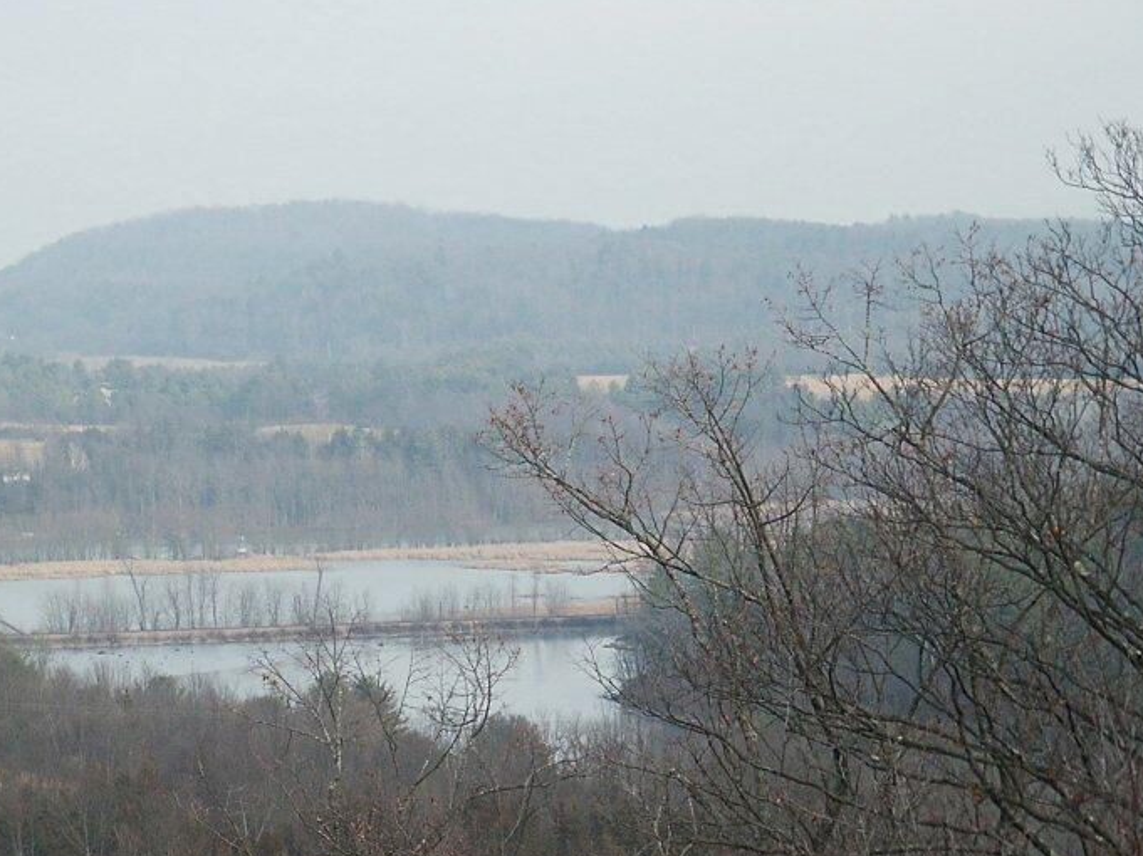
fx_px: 5214
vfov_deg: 9.4
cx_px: 302
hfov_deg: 12.5
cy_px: 393
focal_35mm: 158
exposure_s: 1/90
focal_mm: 21.51
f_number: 3.6
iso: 80
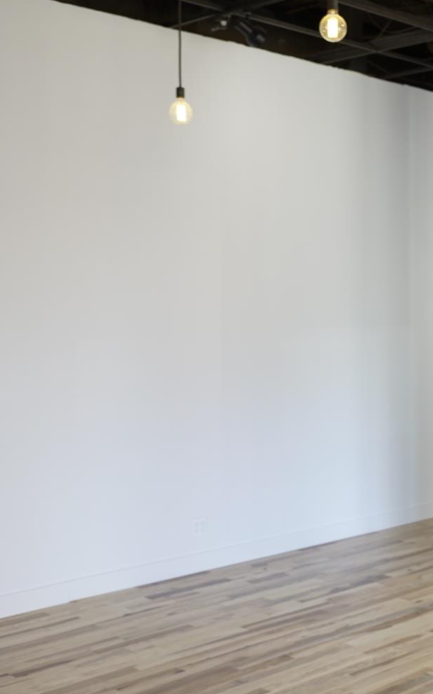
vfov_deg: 37.5
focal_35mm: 54
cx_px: 419
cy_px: 345
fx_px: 1020
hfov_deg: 23.1
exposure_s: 1/30
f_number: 4
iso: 320
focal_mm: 35
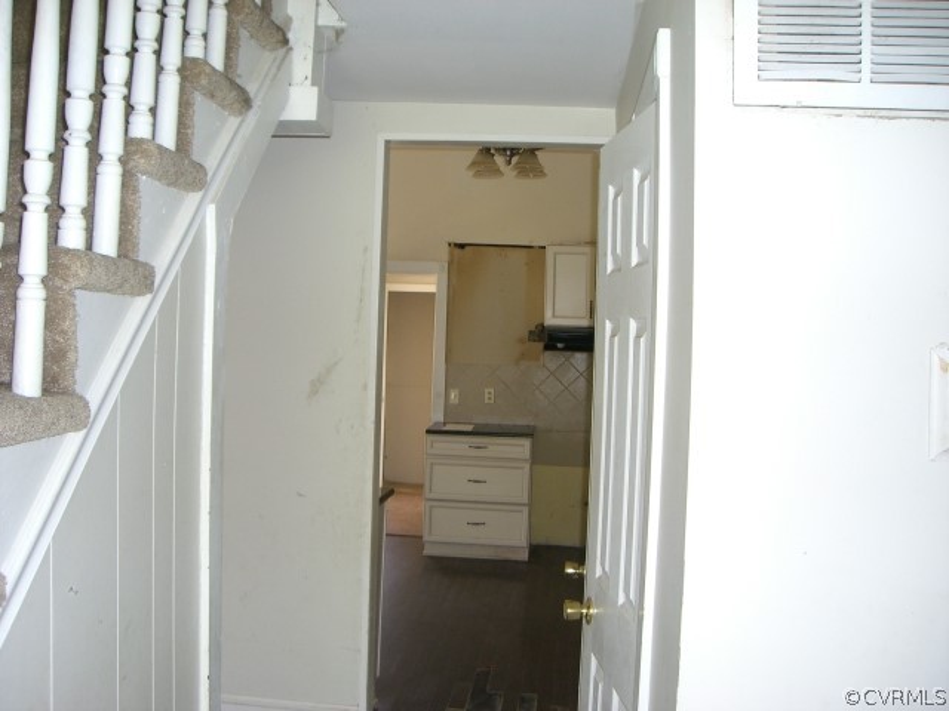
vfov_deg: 37.7
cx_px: 474
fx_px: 1042
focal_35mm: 38
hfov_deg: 49.0
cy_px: 356
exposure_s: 1/60
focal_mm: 6.2
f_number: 2.7
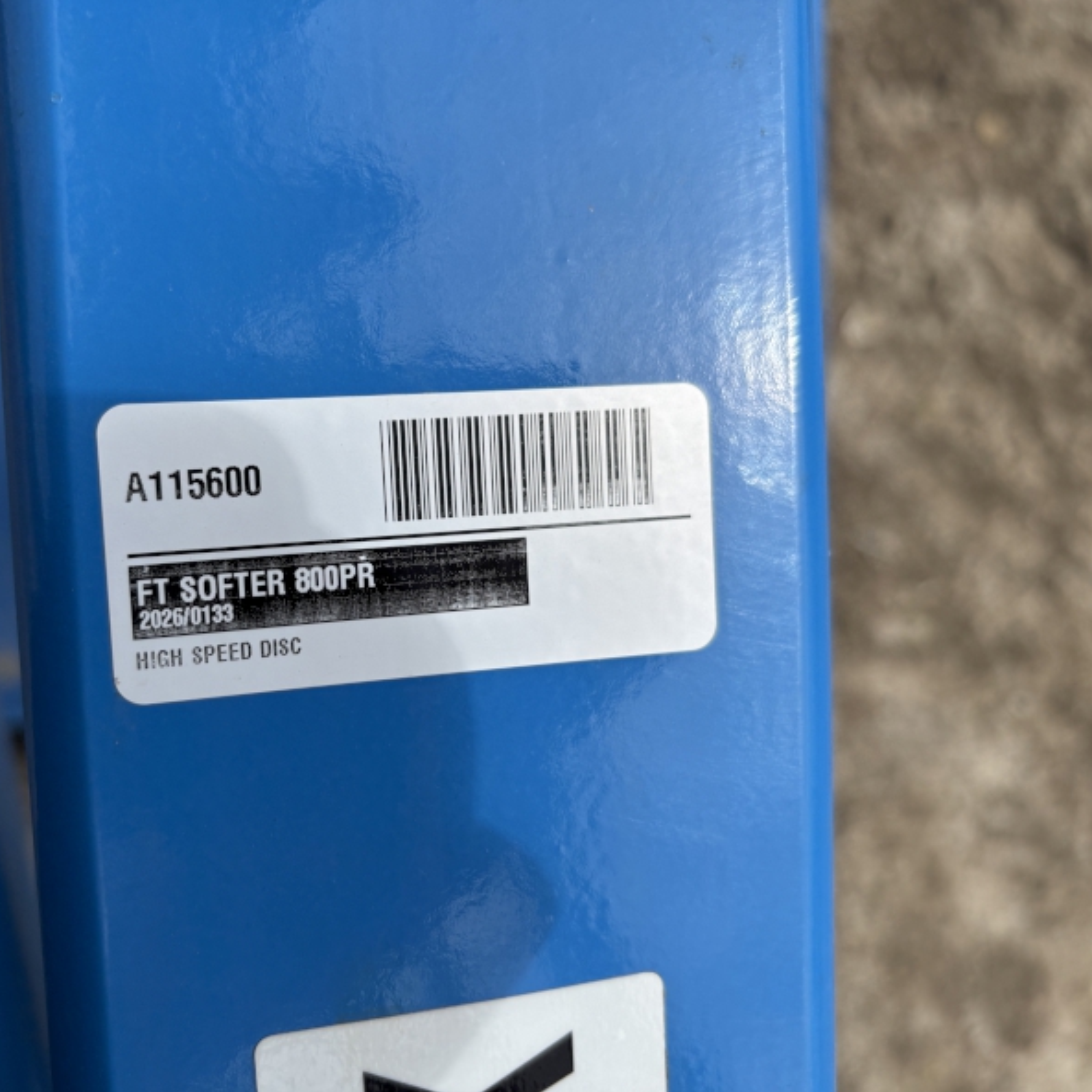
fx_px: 1106
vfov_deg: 52.5
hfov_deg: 52.0
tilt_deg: -63.4
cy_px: 545
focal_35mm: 31
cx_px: 414
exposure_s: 1/5952
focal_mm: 5.96
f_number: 1.6
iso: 50
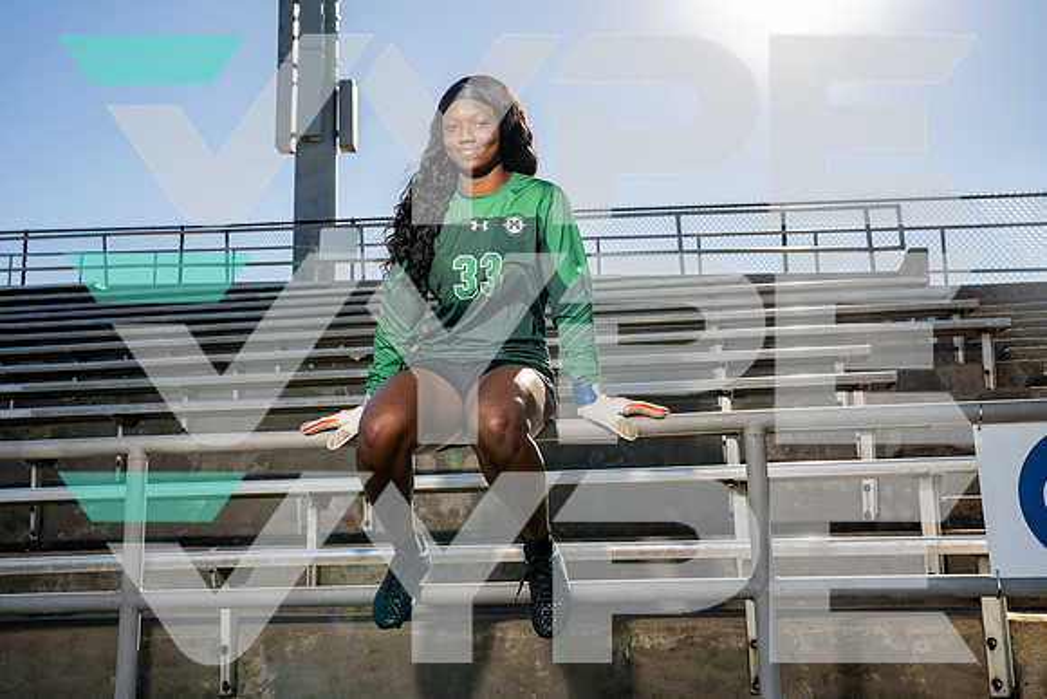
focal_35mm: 38
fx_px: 1105
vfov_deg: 35.1
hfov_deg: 50.7
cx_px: 524
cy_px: 350
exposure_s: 1/250
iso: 100
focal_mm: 38
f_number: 8
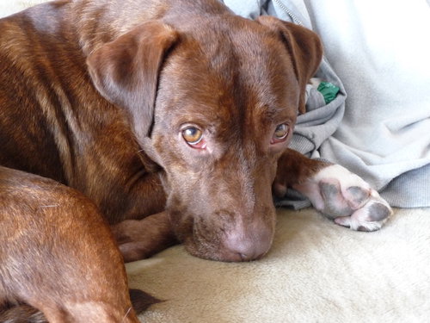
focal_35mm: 43
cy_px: 162
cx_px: 215
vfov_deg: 33.6
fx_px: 534
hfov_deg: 43.9
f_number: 4
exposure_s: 1/8
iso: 400
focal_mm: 7.1
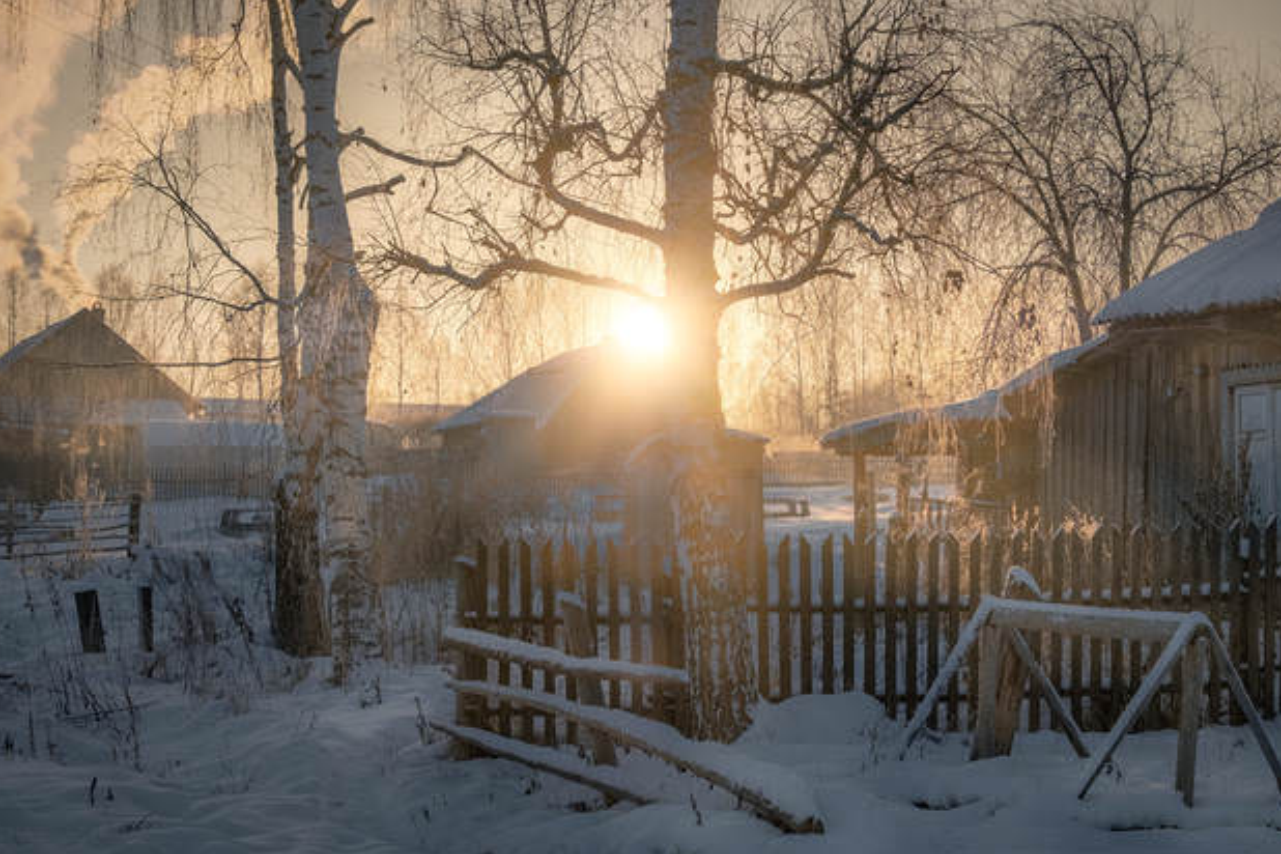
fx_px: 3273
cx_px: 696
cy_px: 379
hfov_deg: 22.1
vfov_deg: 14.9
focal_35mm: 92
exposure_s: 1/850
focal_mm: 52.4
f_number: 11
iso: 800
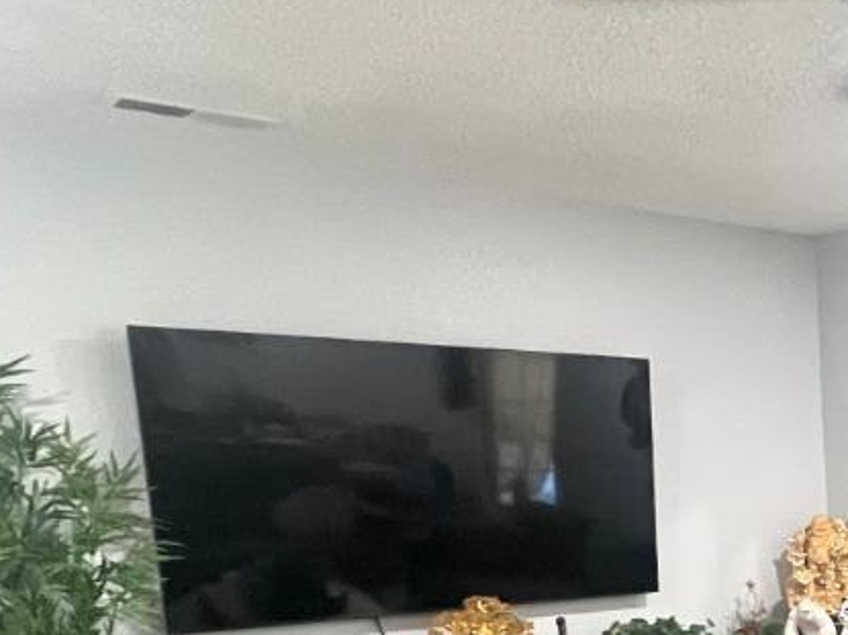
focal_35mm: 47
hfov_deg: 30.3
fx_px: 1151
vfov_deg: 28.1
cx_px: 1150
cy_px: 697
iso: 640
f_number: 1.8
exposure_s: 1/60
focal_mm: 1.57
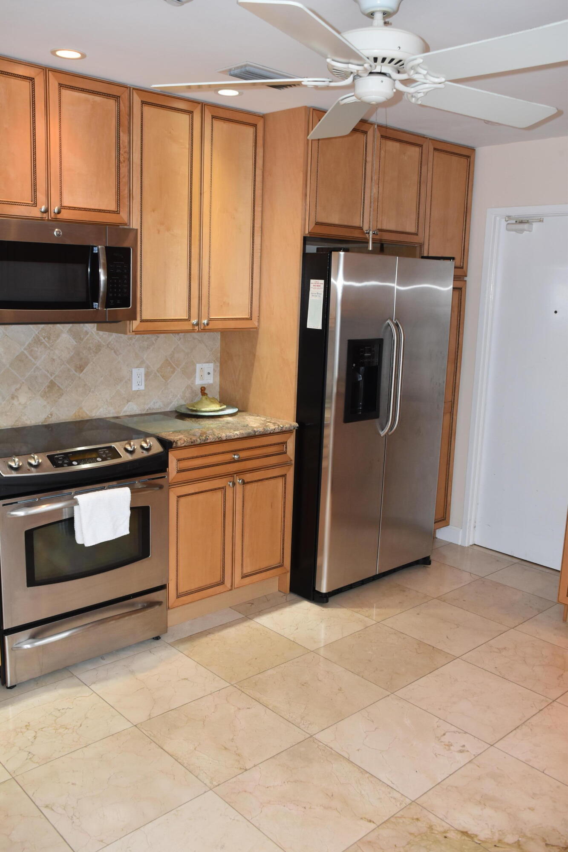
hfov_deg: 40.0
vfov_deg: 57.2
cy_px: 426
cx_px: 284
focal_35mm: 33
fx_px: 781
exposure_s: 1/100
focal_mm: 22
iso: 800
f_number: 5
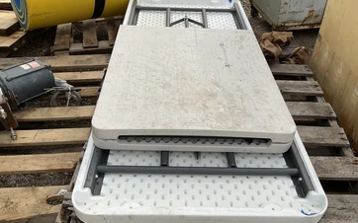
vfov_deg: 37.2
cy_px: 118
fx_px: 332
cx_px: 187
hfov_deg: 56.7
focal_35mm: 34
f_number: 1.8
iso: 25
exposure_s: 1/1786
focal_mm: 3
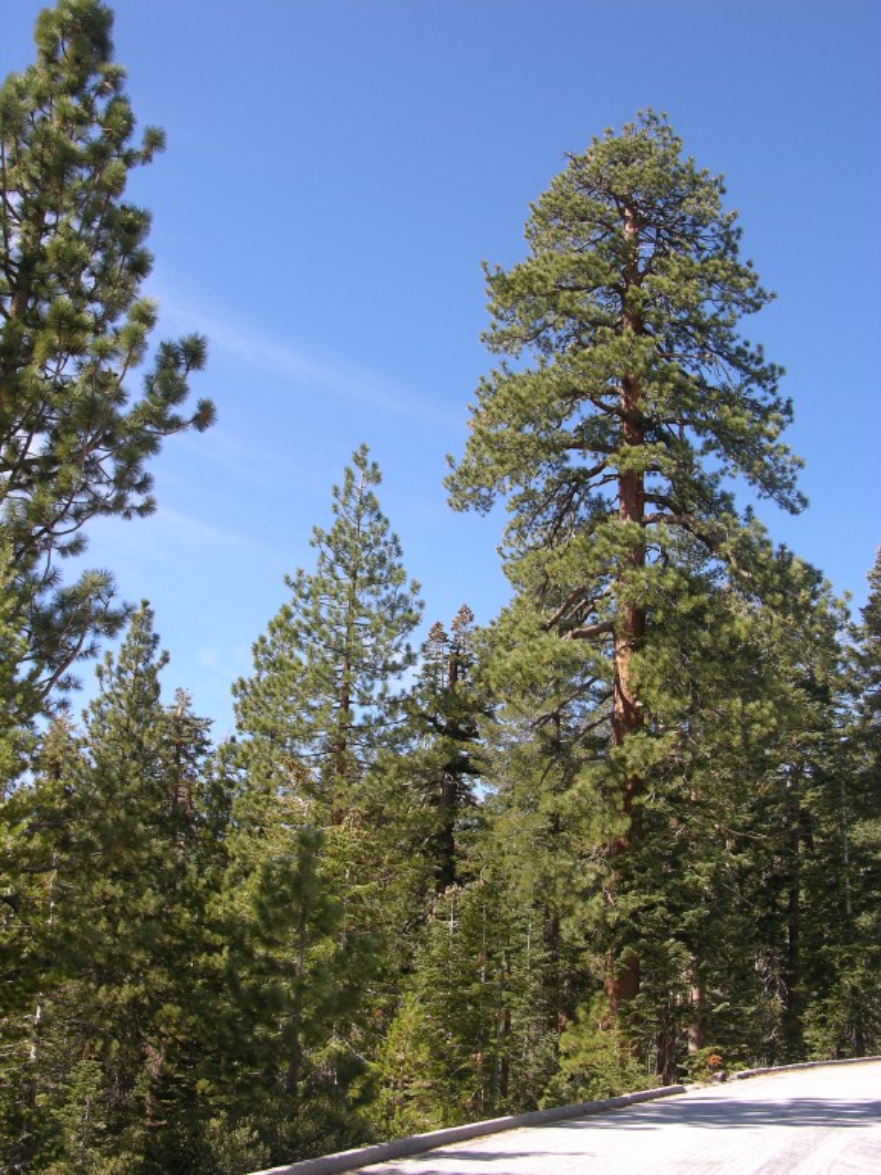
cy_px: 588
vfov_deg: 50.1
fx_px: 1256
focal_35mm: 37
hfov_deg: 38.7
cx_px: 440
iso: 50
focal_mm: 9.5
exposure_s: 1/133
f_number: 5.1
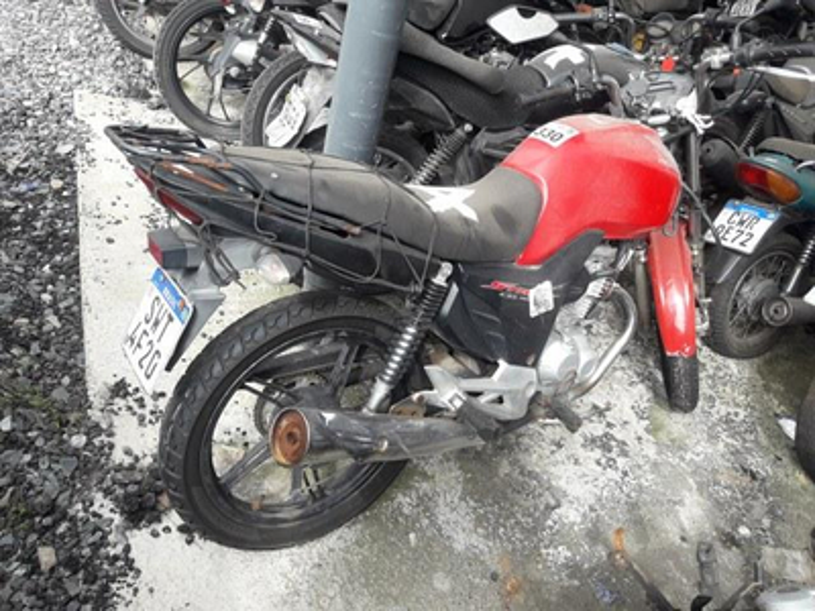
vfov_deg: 49.7
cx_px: 408
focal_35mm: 28
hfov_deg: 63.4
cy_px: 306
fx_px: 659
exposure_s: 1/268
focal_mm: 3.7
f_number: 1.9
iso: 40
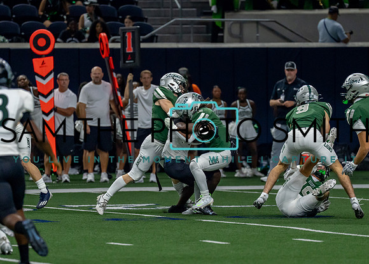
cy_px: 141
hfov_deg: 5.4
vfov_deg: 3.9
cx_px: 189
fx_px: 3897
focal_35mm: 372
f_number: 2.8
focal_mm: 200
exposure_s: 1/1600
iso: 1600
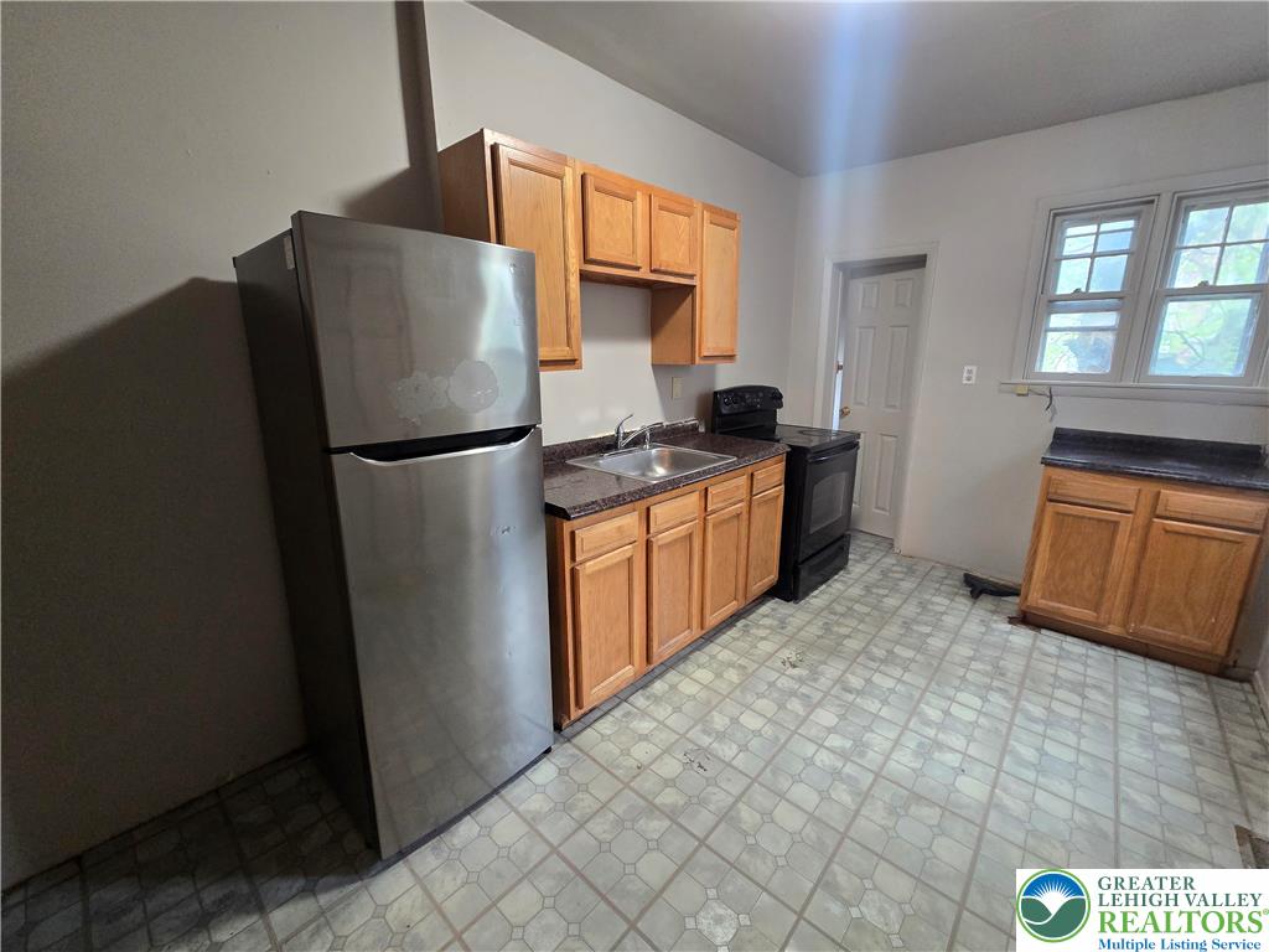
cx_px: 634
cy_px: 476
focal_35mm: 13
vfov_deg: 89.9
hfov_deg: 106.2
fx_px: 477
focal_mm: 2.2
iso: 320
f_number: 2.2
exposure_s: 1/60
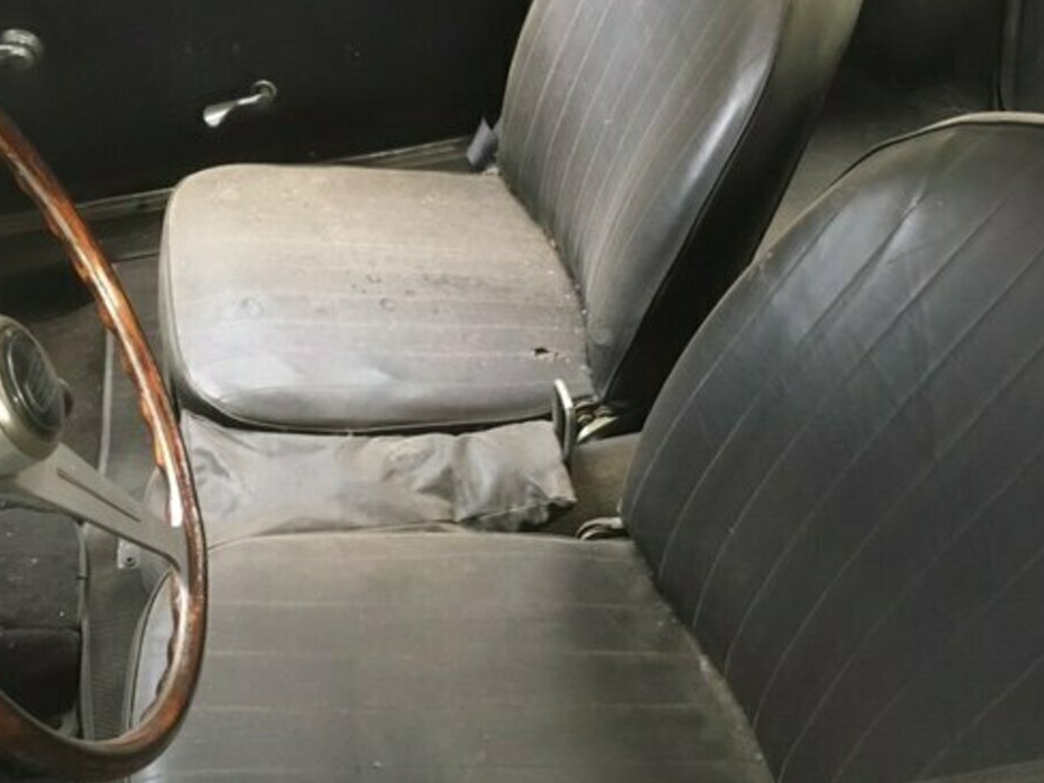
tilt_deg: -41.4
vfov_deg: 37.7
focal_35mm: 38
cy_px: 364
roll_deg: +4.0
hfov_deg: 48.9
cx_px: 468
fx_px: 1146
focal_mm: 4.15
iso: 200
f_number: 2.2
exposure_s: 1/33
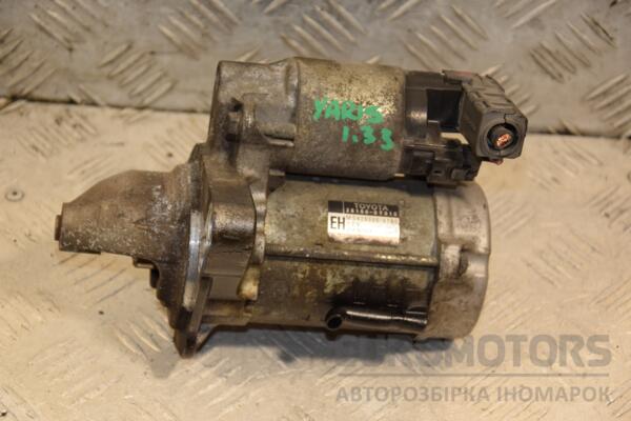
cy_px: 210
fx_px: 1972
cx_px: 316
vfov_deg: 12.2
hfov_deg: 18.2
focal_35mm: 112
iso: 800
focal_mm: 75
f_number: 5.3
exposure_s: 1/200
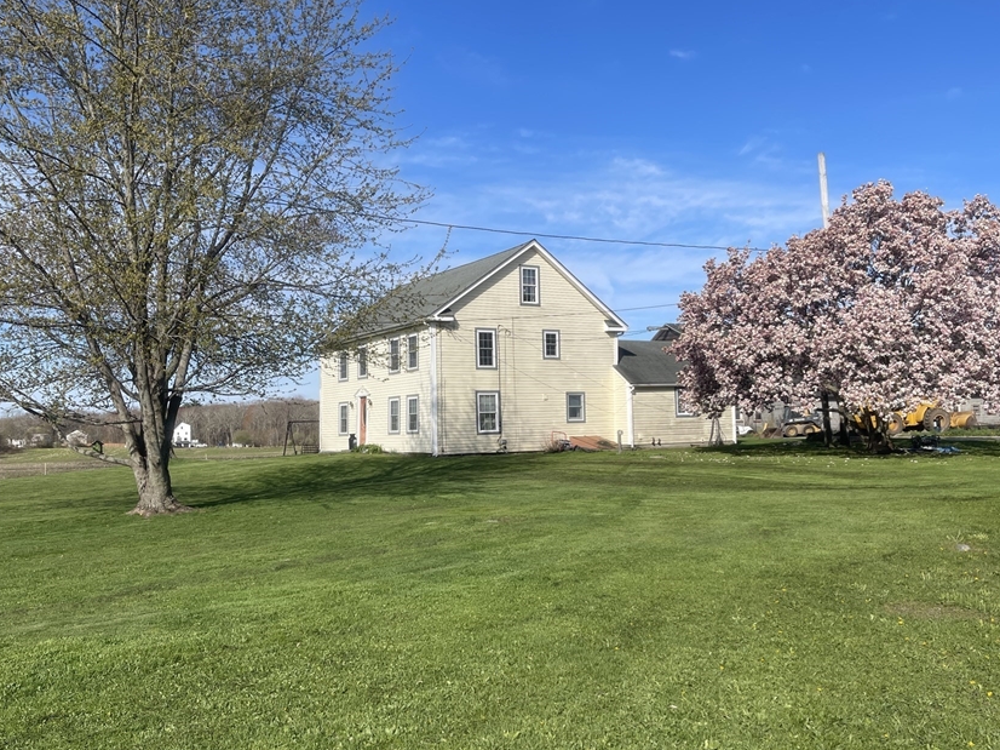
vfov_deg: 45.4
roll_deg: +0.9
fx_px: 895
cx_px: 452
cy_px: 393
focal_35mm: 31
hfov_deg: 58.3
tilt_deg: +1.7
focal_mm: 5.1
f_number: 1.6
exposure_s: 1/3922
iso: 32
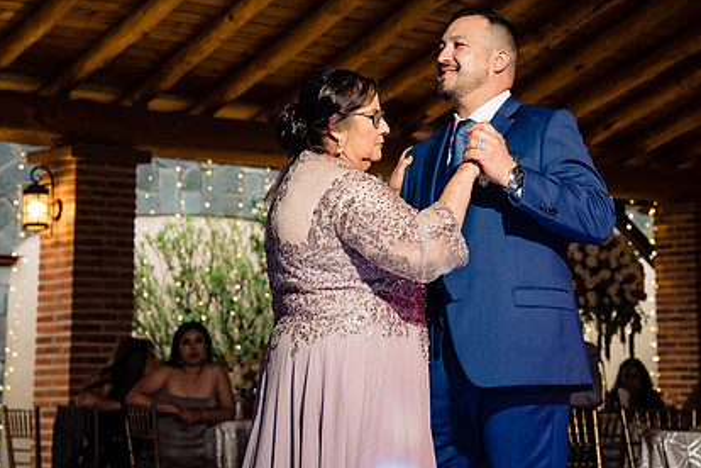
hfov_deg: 20.8
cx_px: 352
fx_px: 1908
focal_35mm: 98
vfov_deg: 13.9
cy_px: 147
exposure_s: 1/200
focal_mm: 70
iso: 2000
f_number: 5.6
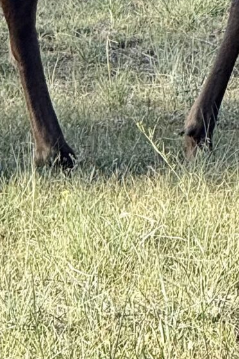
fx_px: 5703
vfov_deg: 3.6
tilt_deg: -0.6
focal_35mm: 572
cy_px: -450
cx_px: 221
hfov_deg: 2.4
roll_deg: +3.3
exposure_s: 1/477
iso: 64
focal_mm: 15.66
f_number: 2.8
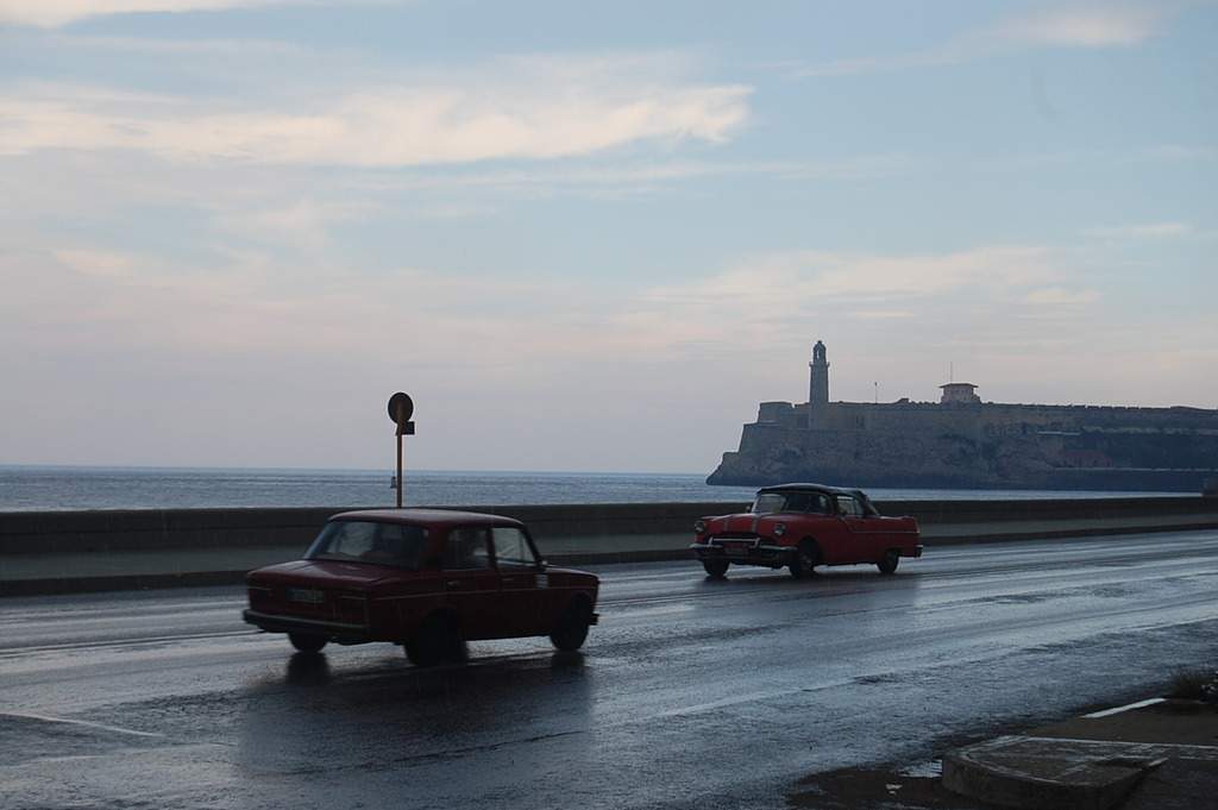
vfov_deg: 19.7
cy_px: 405
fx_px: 2333
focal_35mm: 69
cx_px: 609
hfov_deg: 29.3
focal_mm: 46
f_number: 7.1
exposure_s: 1/200
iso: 200
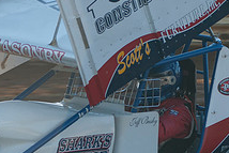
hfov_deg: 5.1
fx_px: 2584
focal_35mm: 406
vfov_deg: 3.4
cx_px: 101
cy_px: 132
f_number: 4
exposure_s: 1/640
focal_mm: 100
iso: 100
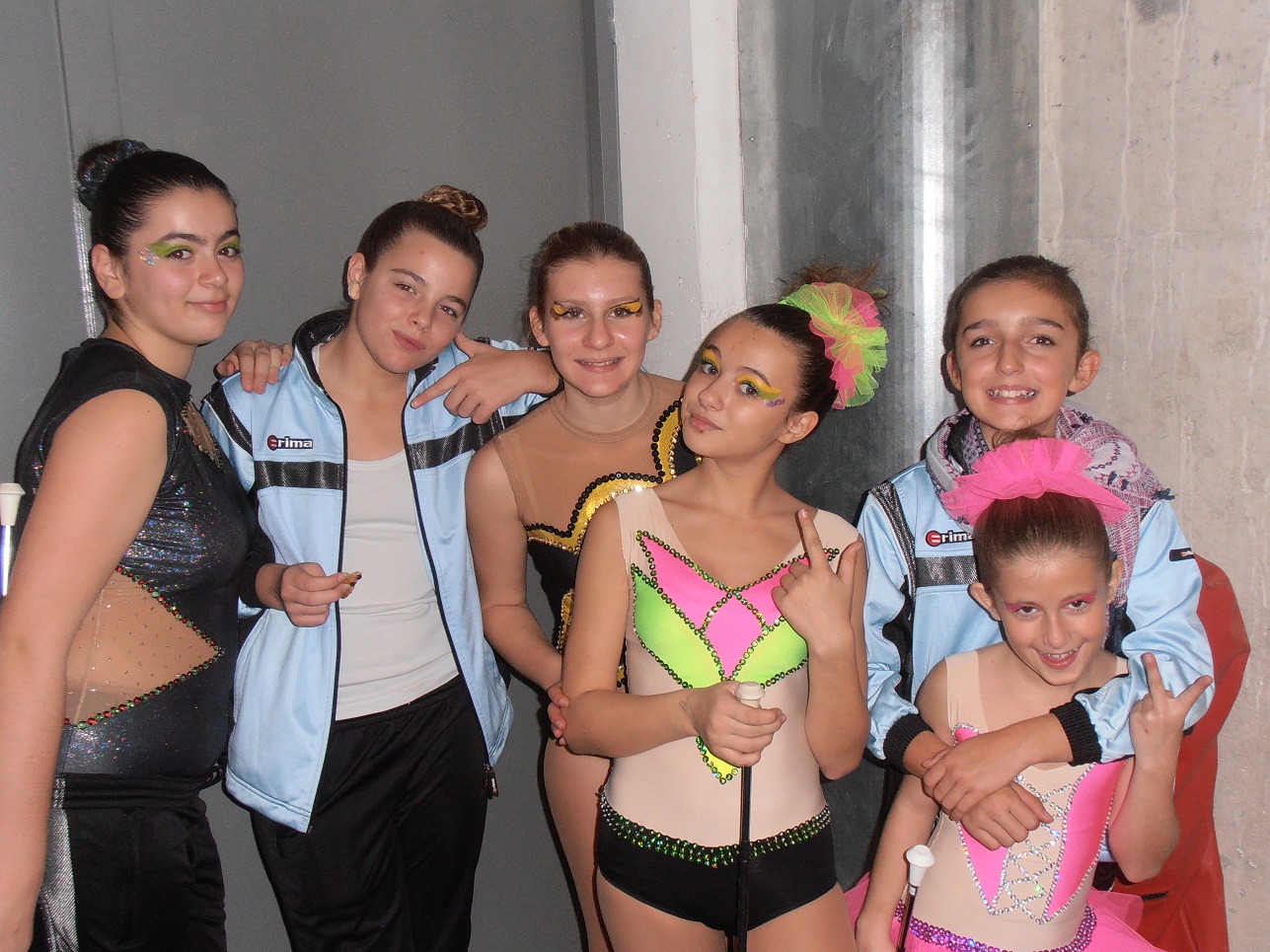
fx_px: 1357
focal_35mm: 37
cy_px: 476
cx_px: 635
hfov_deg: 50.1
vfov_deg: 38.7
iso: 125
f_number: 3.9
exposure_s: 1/40
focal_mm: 6.61
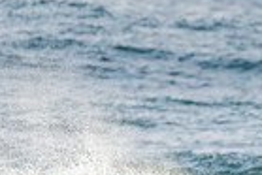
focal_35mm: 2548
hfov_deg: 0.8
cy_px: 341
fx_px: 18563
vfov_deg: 0.5
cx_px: 244
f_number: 5.6
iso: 400
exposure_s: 1/2000
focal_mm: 500
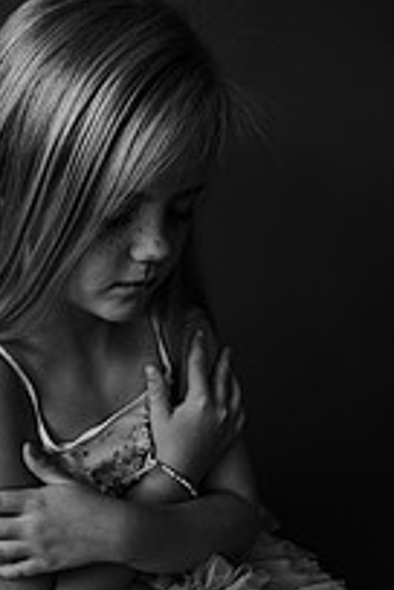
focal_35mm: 53
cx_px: 130
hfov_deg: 25.4
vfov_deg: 36.7
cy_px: 440
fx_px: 870
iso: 100
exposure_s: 1/160
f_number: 2.8
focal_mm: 24
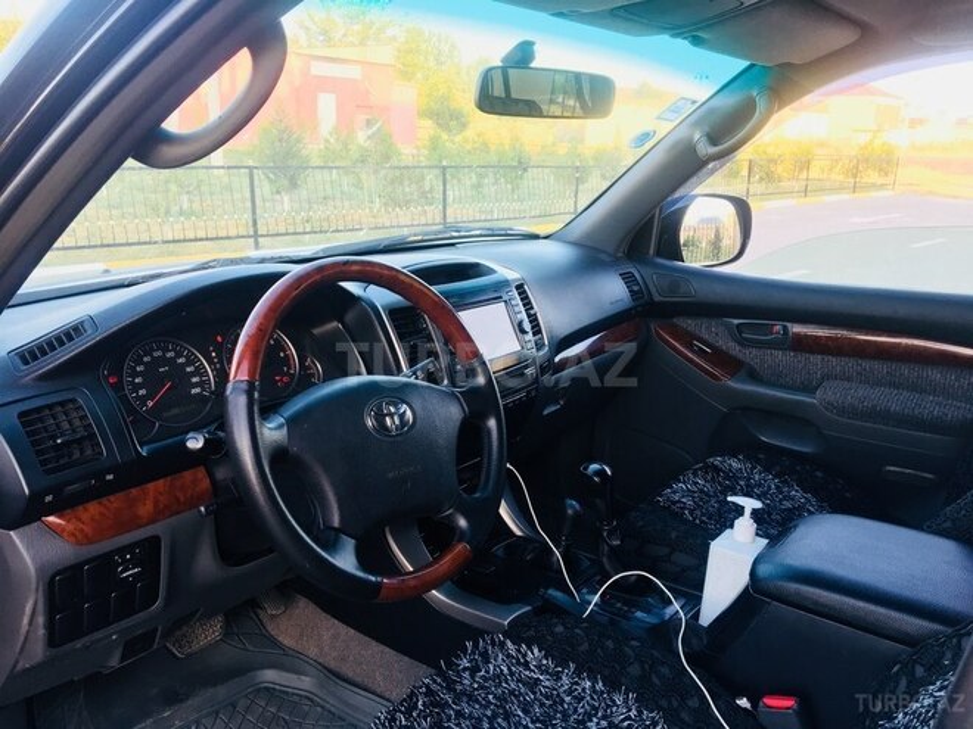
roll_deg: -1.9
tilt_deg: -16.1
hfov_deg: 61.7
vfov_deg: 48.2
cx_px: 486
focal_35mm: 29
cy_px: 364
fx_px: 815
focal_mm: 4.15
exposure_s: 1/100
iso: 40
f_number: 2.2
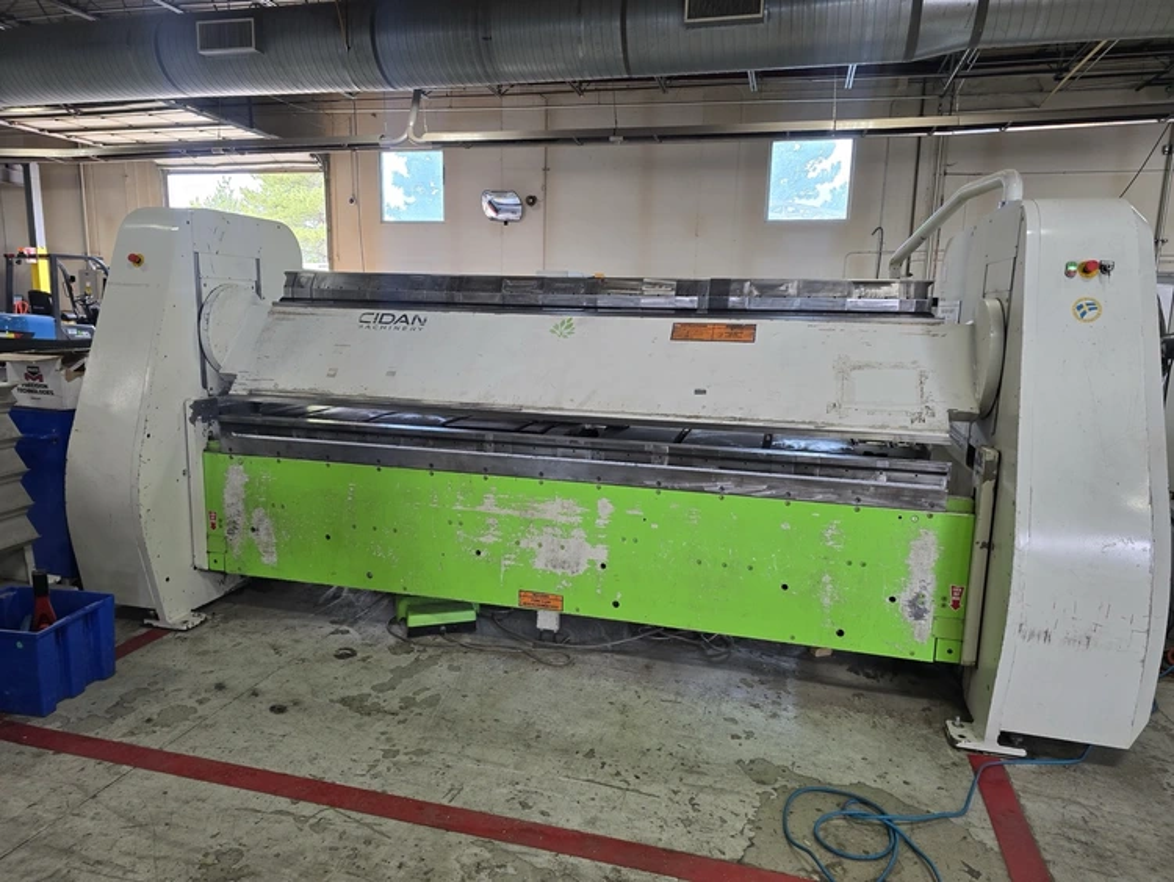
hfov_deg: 73.9
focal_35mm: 23
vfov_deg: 58.9
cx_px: 587
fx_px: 780
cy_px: 441
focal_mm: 6.3
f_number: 1.7
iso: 100
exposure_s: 1/120
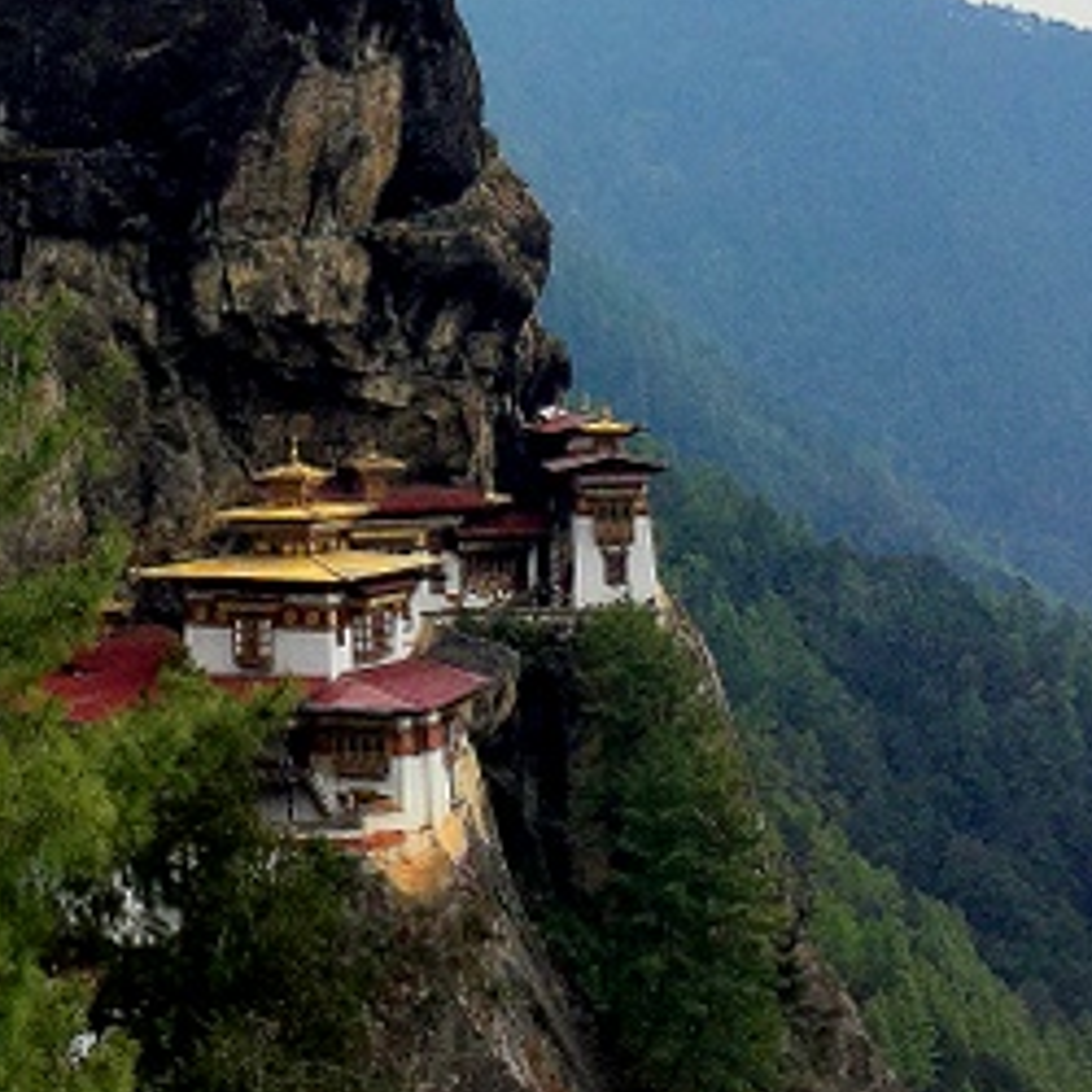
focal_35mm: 82
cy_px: -48
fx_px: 2927
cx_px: 280
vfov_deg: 20.3
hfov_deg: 21.0
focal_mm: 4.15
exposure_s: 1/3300
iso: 32
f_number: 2.2
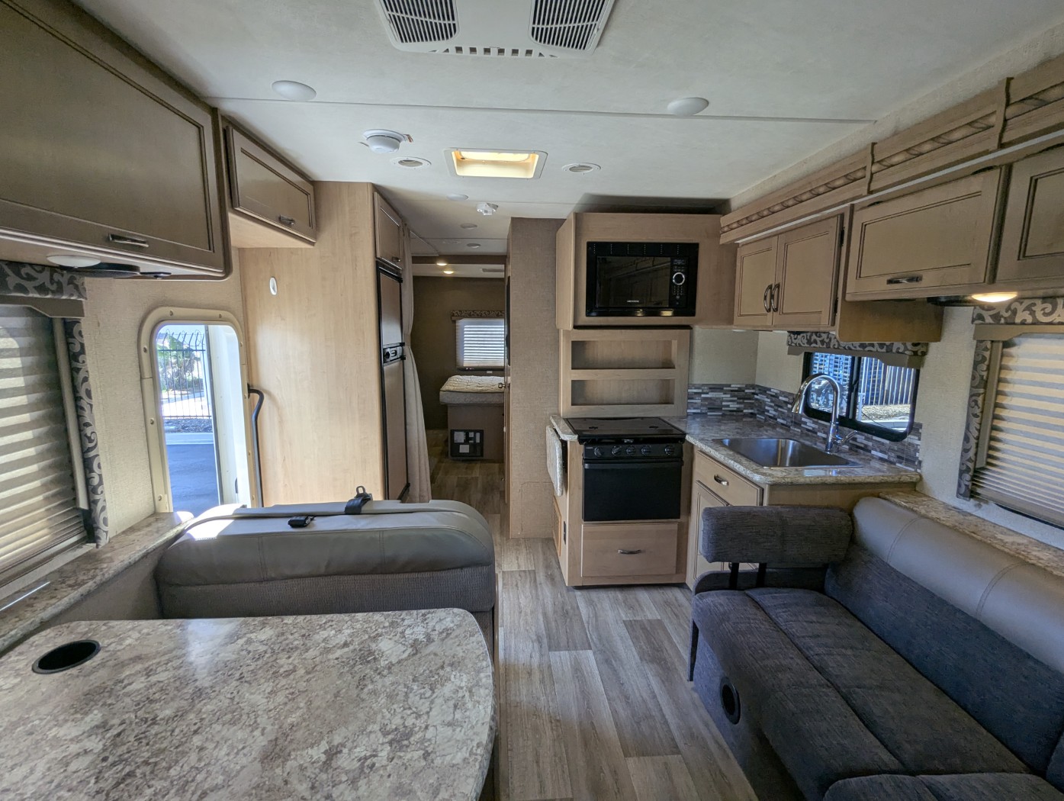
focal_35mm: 16
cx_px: 532
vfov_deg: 78.2
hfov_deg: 94.4
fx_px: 492
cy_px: 400
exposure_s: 1/169
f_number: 2.2
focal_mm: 2.35
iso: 63
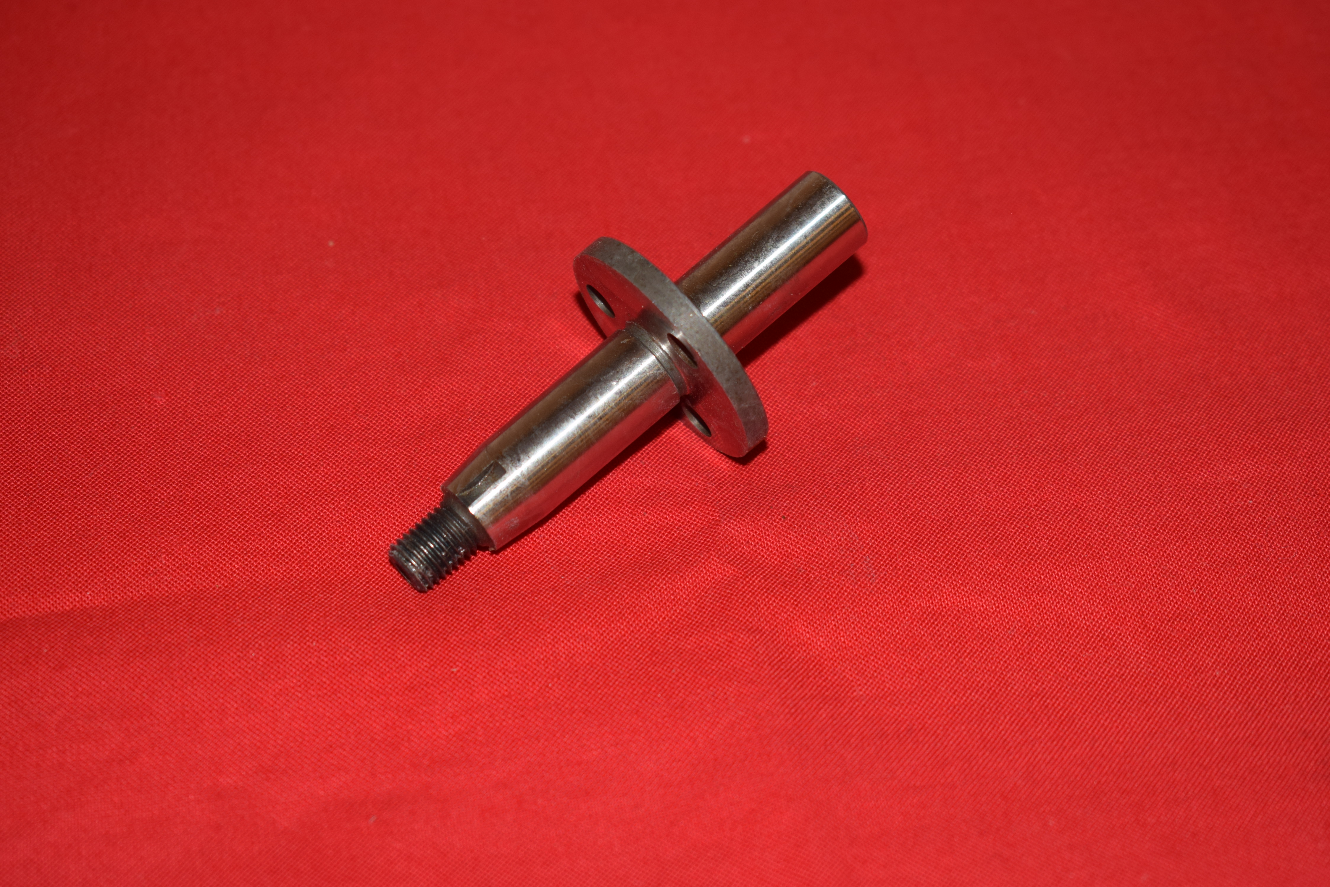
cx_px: 665
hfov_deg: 24.6
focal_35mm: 82
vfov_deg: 16.6
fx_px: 3049
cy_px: 444
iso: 320
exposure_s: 1/60
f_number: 5.6
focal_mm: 55
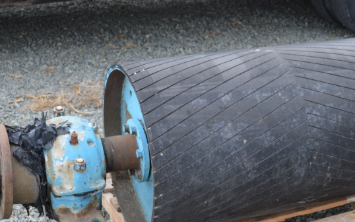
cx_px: 232
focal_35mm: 71
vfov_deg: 18.3
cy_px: 145
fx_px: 686
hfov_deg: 28.8
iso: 400
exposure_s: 1/125
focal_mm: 25
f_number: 5.6
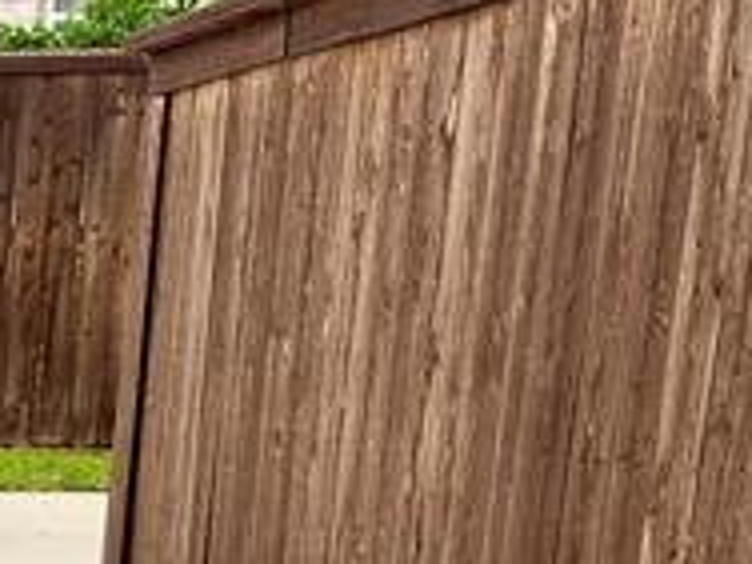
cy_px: 504
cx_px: -960
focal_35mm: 131
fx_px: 2846
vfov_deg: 11.3
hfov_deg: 12.4
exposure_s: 1/2717
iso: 64
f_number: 1.78
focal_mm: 6.76
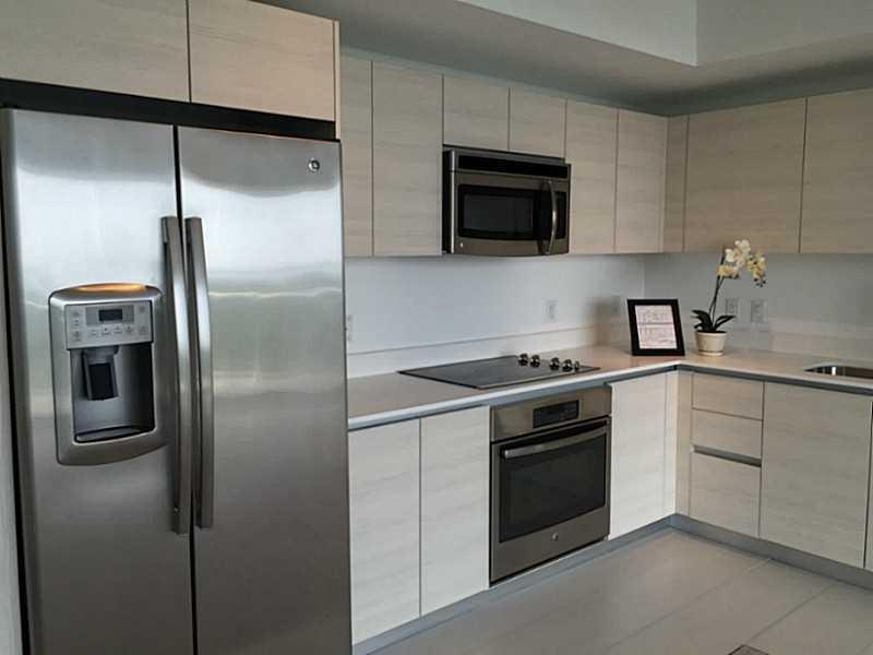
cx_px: 436
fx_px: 731
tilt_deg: -5.8
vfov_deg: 48.2
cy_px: 328
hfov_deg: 61.7
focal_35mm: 29
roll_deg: -0.8
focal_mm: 4.15
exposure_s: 1/120
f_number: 2.2
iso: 40
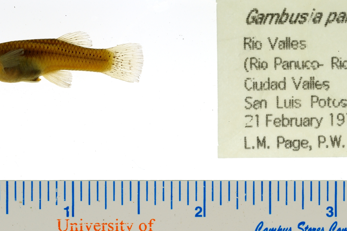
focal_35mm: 140
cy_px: 114
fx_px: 1349
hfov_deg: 14.6
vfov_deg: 9.8
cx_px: 197
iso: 100
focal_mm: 60
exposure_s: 1/200
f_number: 10
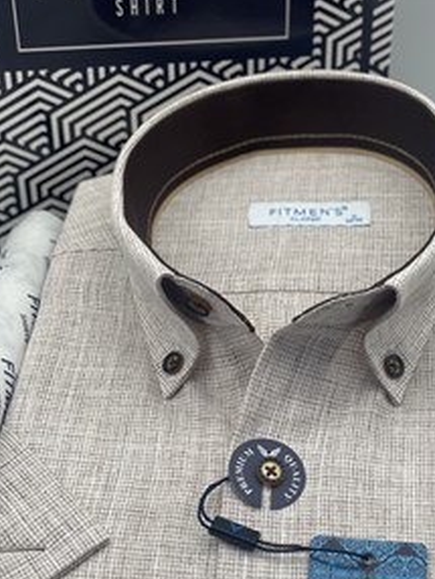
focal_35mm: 75
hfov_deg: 19.6
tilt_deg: -34.3
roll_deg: +0.4
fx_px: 1255
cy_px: 406
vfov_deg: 25.8
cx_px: 281
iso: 25
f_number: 2
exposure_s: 1/122
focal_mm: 6
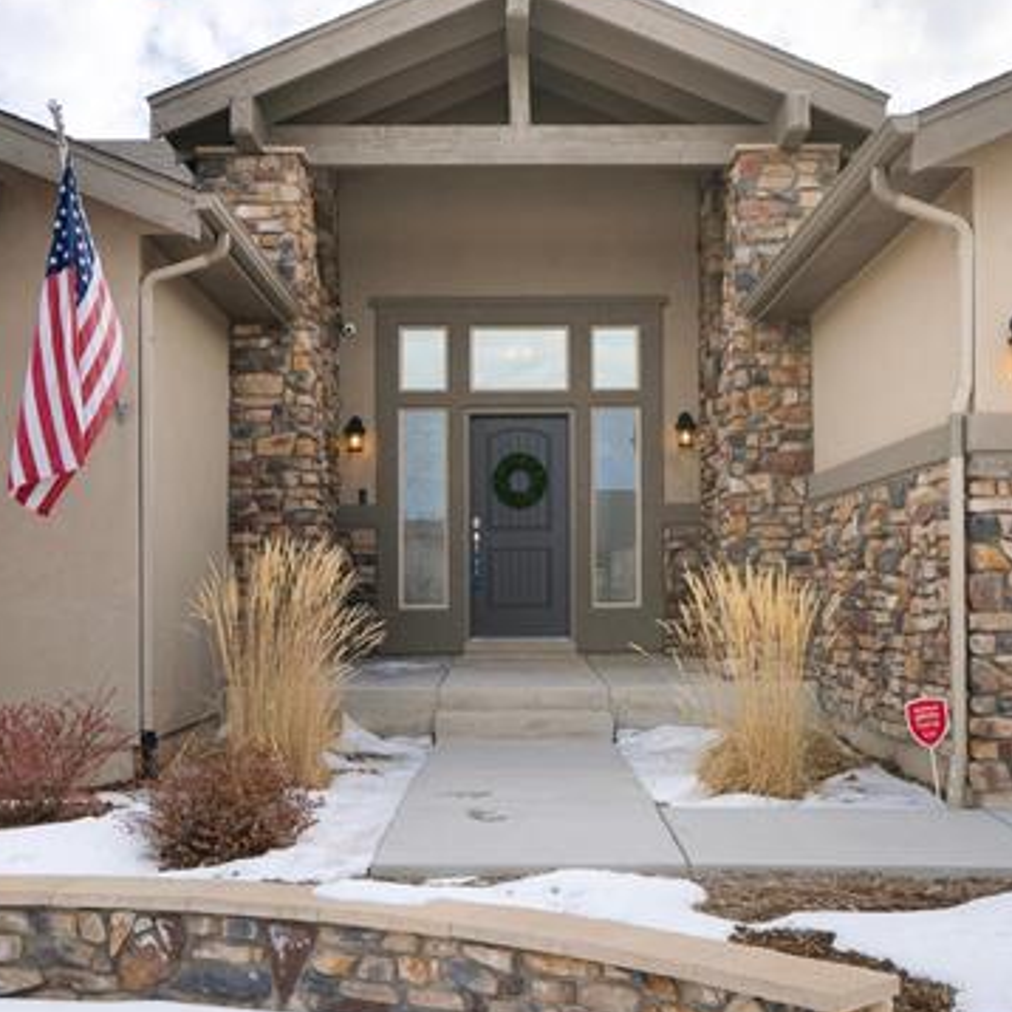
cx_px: 543
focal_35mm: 44
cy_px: 520
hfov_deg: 38.3
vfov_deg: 38.3
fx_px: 1455
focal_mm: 29
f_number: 5.6
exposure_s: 1/640
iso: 500
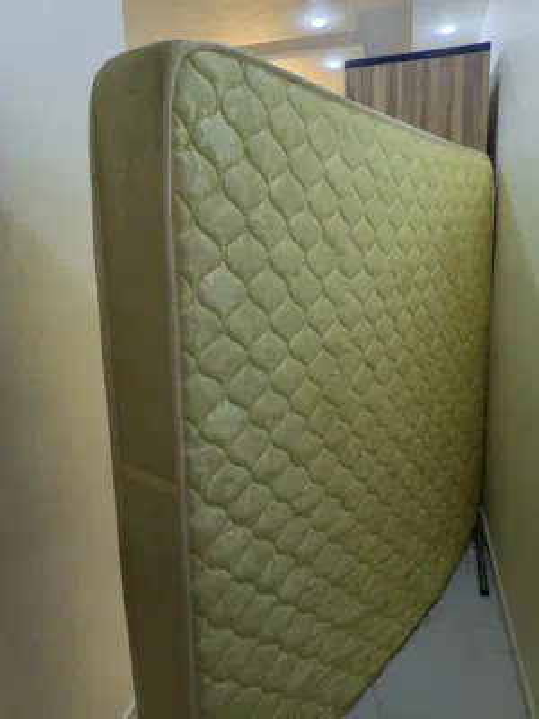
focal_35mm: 23
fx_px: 478
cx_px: 270
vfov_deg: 73.9
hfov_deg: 58.9
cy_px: 360
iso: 188
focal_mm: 4.71
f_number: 1.79
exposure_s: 1/50
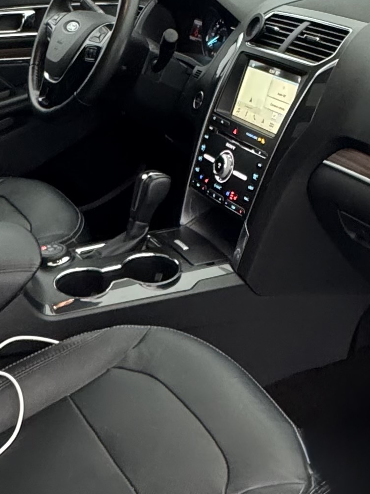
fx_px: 798
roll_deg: -2.1
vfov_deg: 34.3
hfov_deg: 25.7
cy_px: 214
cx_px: 287
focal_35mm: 56
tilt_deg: -24.4
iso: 320
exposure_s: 1/79
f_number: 2.2
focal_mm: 2.22
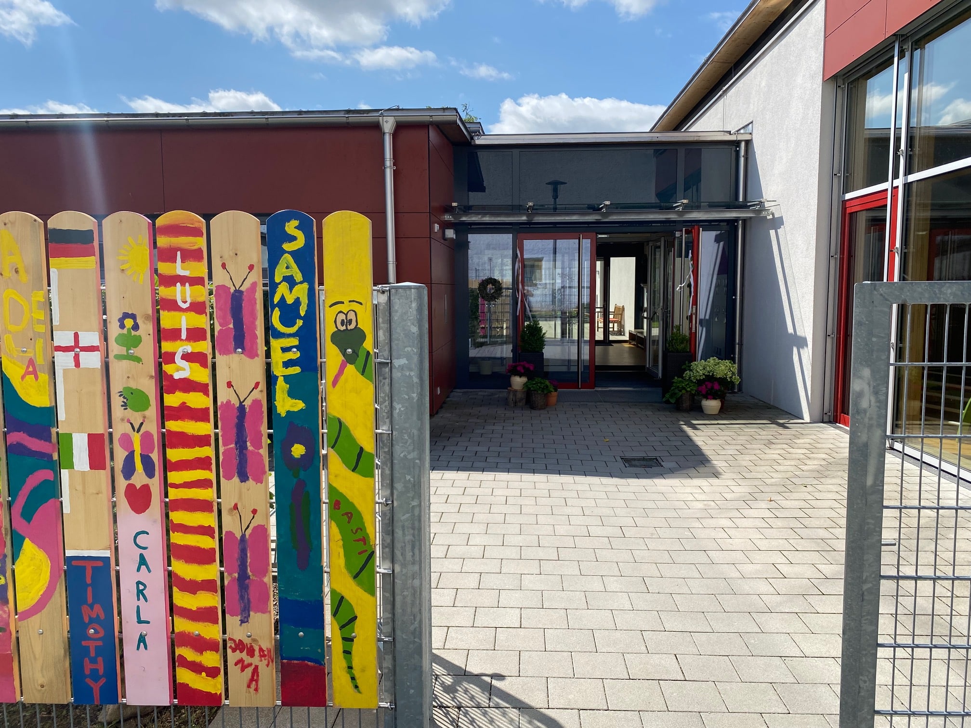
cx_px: 486
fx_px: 729
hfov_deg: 67.3
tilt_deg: -5.5
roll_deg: +0.0
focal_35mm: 26
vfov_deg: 53.1
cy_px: 364
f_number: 1.8
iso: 32
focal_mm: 4.25
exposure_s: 1/2967
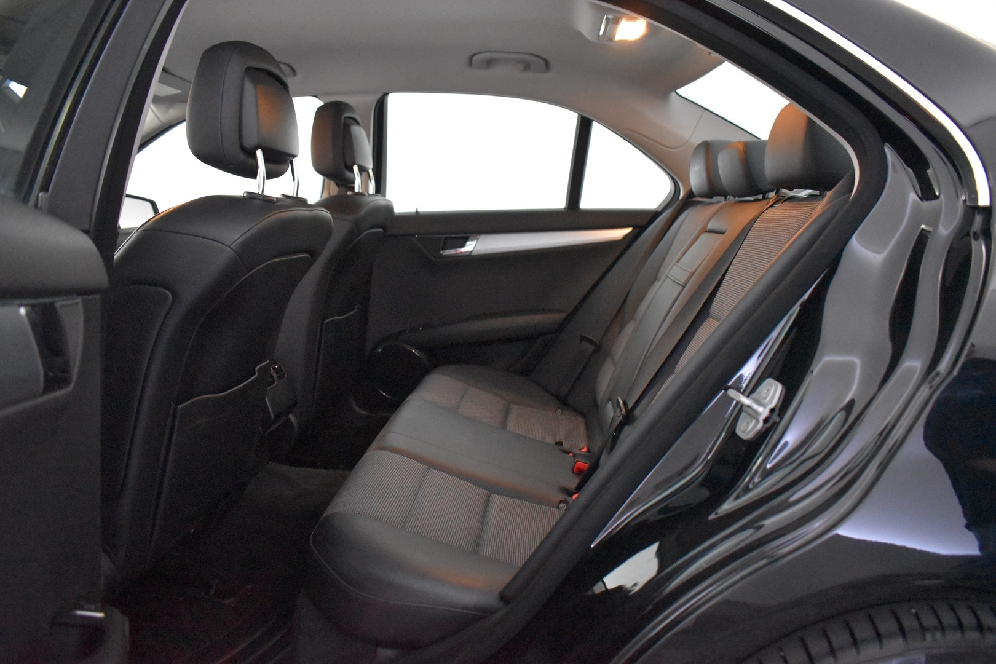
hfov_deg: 67.4
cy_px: 332
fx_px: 747
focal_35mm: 27
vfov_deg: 47.9
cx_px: 498
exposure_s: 1/60
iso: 8000
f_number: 3.5
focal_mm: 18
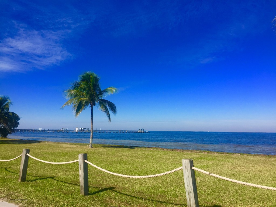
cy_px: 104
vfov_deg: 48.2
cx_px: 138
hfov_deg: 61.7
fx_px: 231
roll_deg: +0.3
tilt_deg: +5.3
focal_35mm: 29
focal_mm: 4.15
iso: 32
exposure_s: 1/2639
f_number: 2.2
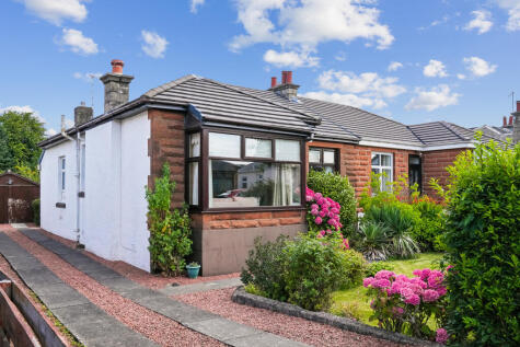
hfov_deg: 63.6
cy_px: 174
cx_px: 260
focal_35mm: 29
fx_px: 419
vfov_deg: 45.0
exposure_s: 1/2000
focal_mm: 29
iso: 3200
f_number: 8
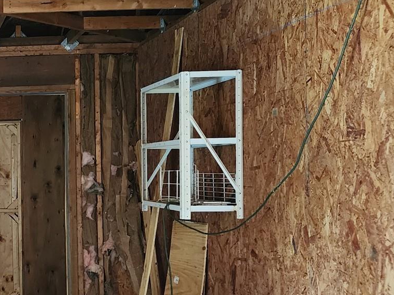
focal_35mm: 62
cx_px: -111
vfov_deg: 23.7
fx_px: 706
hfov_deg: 26.7
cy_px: 146
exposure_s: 1/24
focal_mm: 6.4
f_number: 1.8
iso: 640
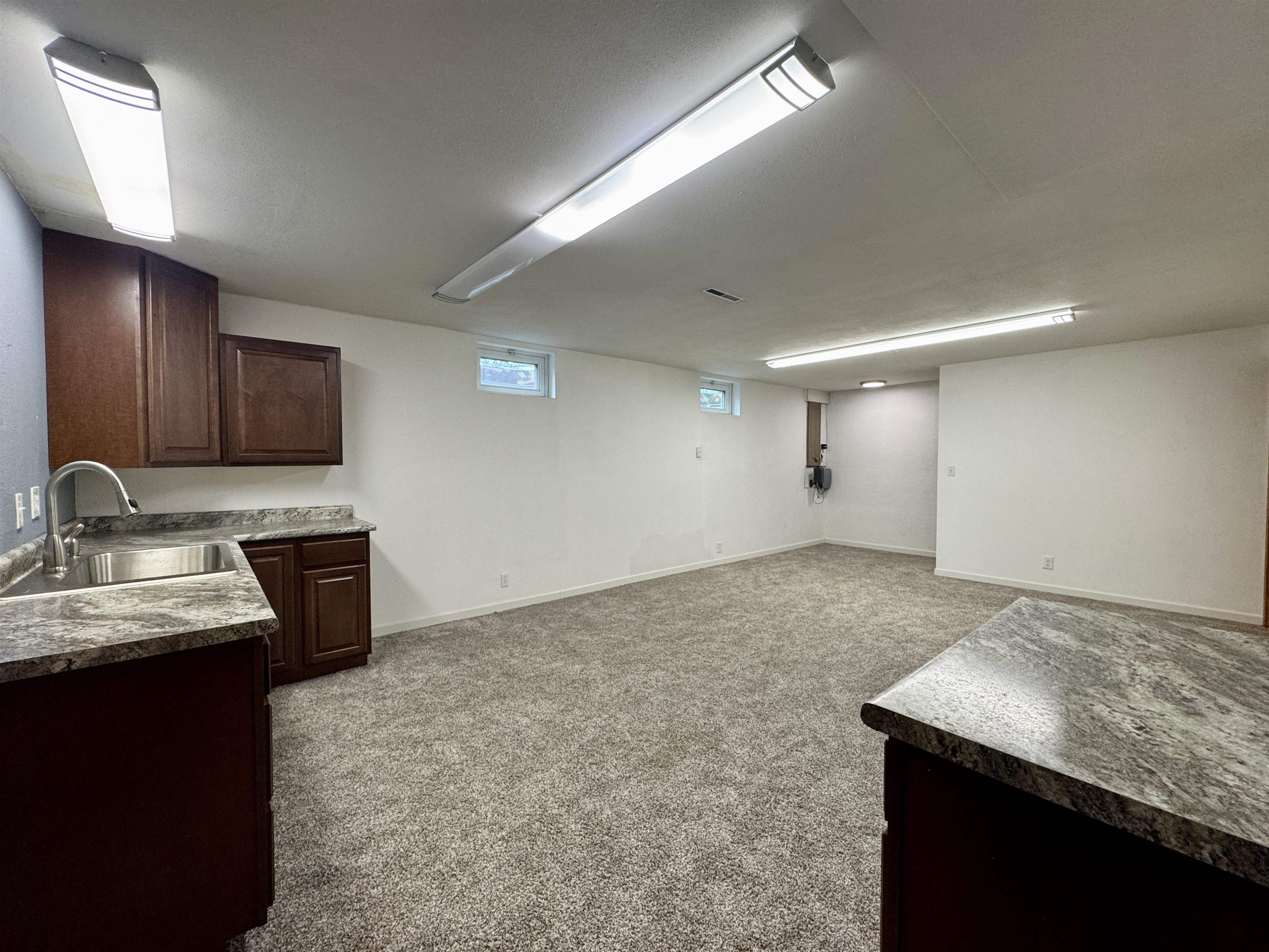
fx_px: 513
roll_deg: -0.5
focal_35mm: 14
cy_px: 476
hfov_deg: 102.1
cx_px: 634
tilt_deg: -1.8
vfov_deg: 85.7
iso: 160
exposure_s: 1/120
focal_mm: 2.22
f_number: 2.2
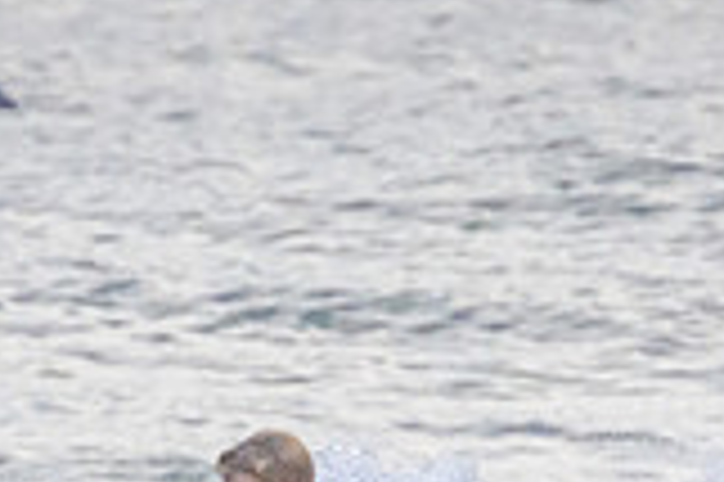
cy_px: 732
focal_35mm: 2881
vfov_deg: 0.5
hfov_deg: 0.7
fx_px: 57880
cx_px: 283
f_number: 11
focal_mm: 800
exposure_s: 1/2000
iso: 12800
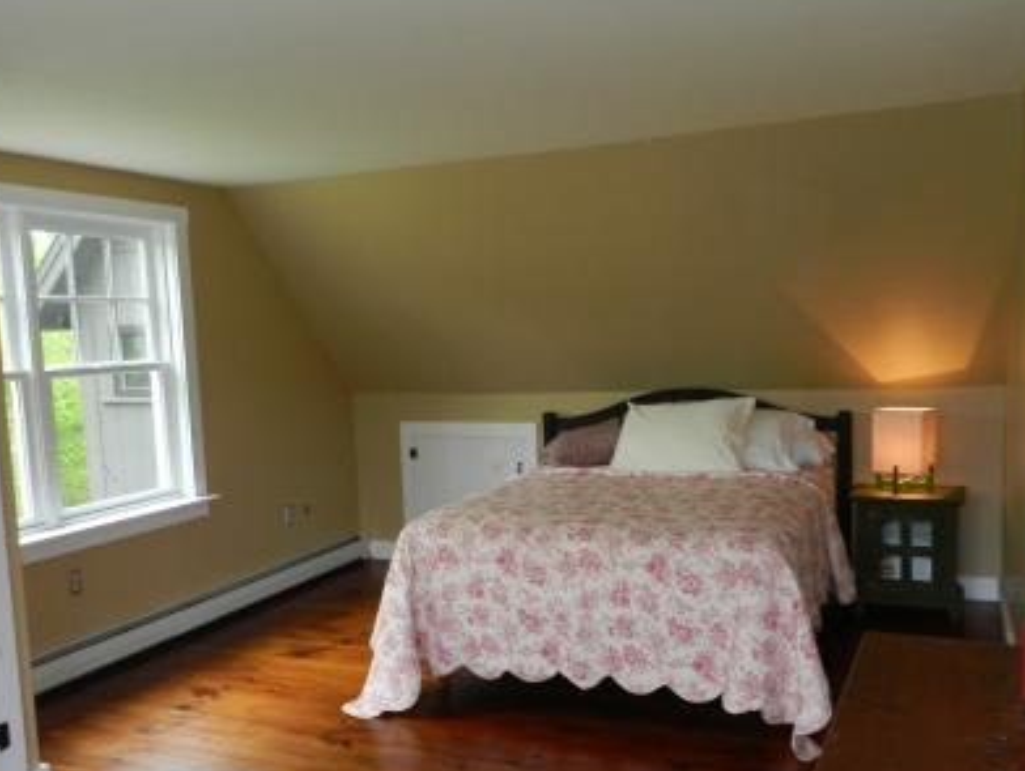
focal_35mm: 34
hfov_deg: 53.8
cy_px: 450
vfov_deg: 41.7
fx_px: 1008
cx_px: 468
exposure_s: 1/30
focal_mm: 4
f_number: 3.4
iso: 200
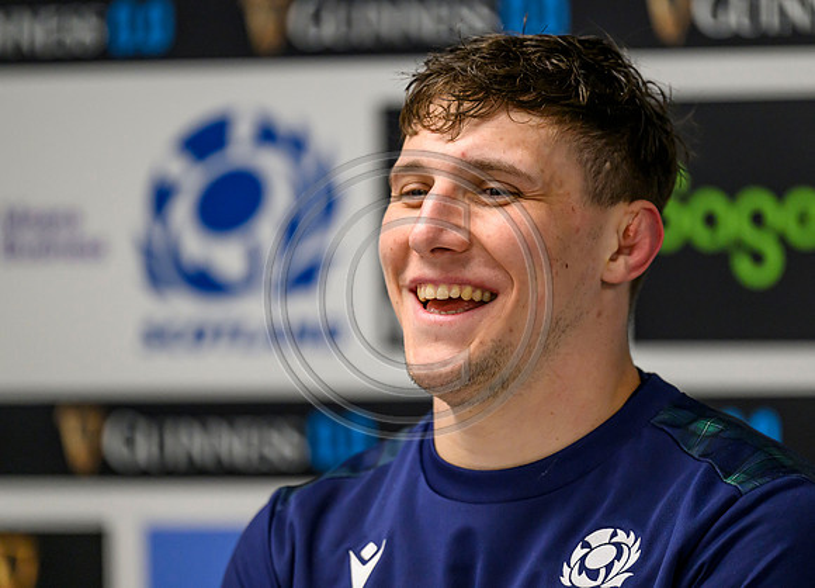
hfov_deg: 4.4
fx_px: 10656
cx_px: 428
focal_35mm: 459
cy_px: 275
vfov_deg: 3.2
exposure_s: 1/1600
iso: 3200
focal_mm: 400
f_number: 2.8
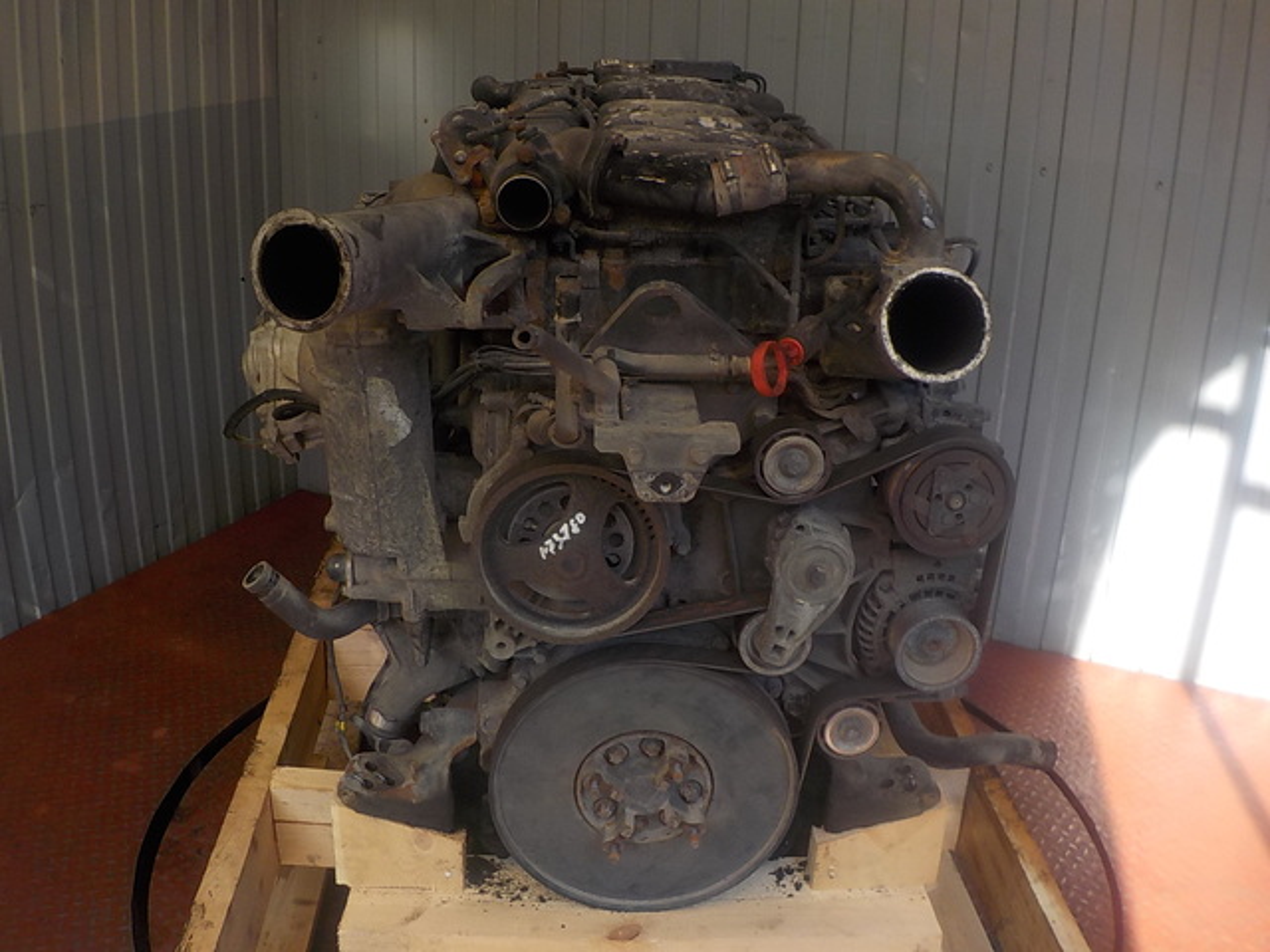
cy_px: 476
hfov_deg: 60.0
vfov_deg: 46.8
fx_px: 1101
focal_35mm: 30
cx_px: 635
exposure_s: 1/200
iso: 125
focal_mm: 4.1
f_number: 3.3
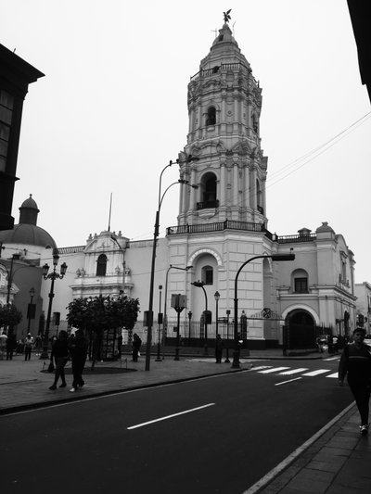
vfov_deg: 61.6
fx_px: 414
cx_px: 186
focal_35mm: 29
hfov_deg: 48.2
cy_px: 247
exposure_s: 1/1412
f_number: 2.2
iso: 32
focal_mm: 4.15
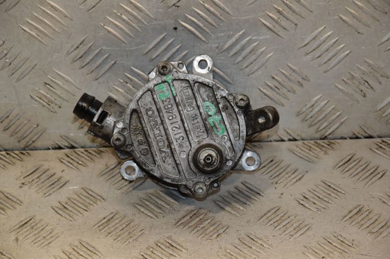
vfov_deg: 10.7
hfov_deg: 16.1
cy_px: 130
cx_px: 195
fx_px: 1380
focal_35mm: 128
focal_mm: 85
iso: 800
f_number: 6.3
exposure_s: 1/200
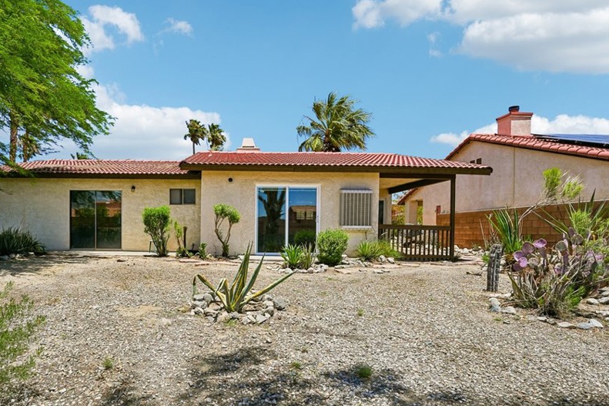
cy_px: 237
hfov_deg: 76.5
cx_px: 228
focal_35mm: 22
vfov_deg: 56.3
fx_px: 376
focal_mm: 17.2
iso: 125
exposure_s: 1/1000
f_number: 8
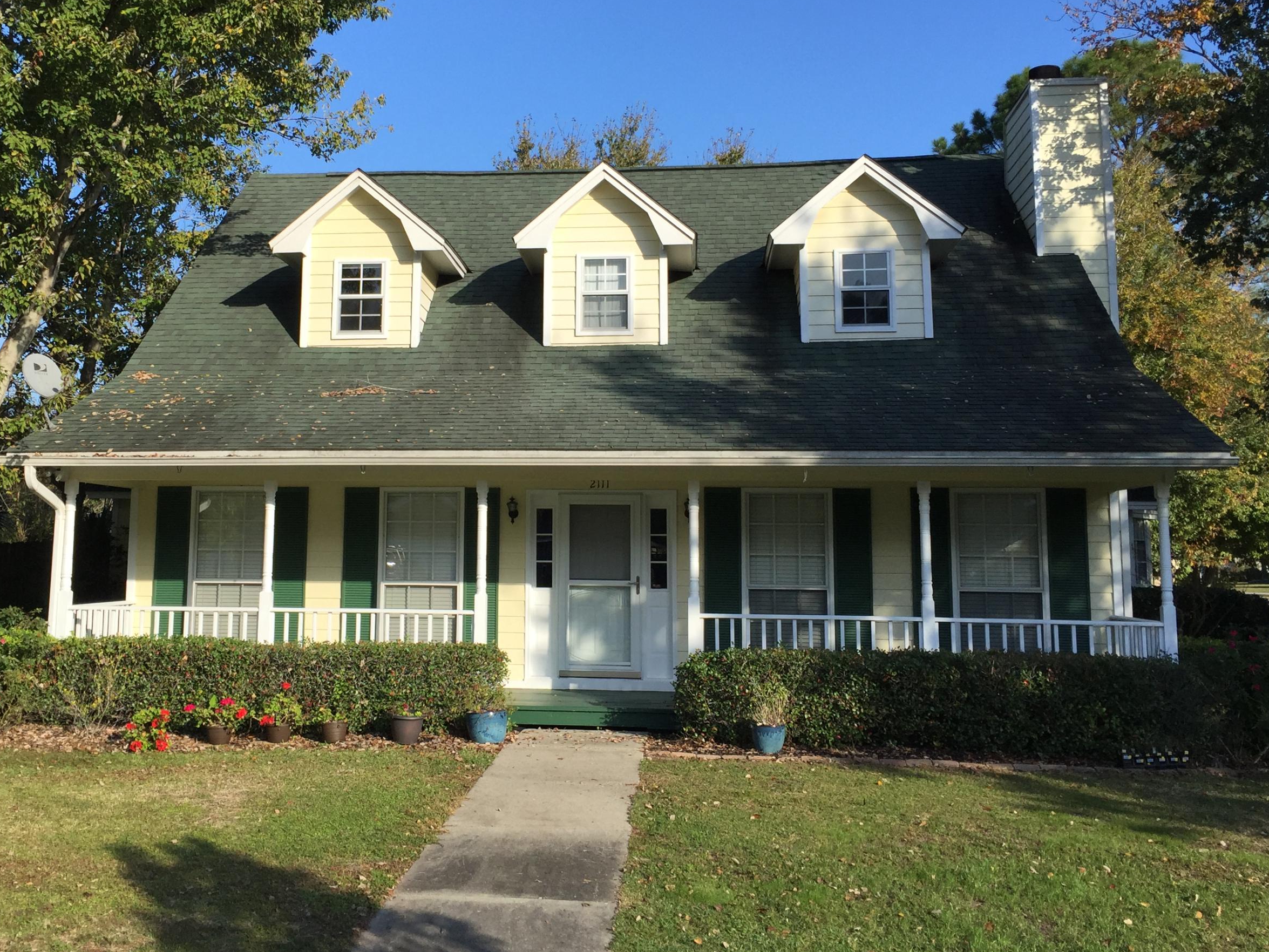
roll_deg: -1.4
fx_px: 1357
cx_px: 527
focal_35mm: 37
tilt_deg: +8.3
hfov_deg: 49.9
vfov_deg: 38.6
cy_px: 400
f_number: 2.2
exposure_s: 1/1364
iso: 32
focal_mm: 4.15
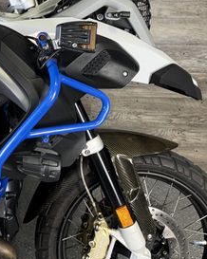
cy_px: 44
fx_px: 422
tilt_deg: -9.8
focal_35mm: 55
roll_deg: +0.5
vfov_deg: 33.0
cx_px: 10
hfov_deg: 26.4
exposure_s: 1/22
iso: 64
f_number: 1.78
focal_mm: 6.76
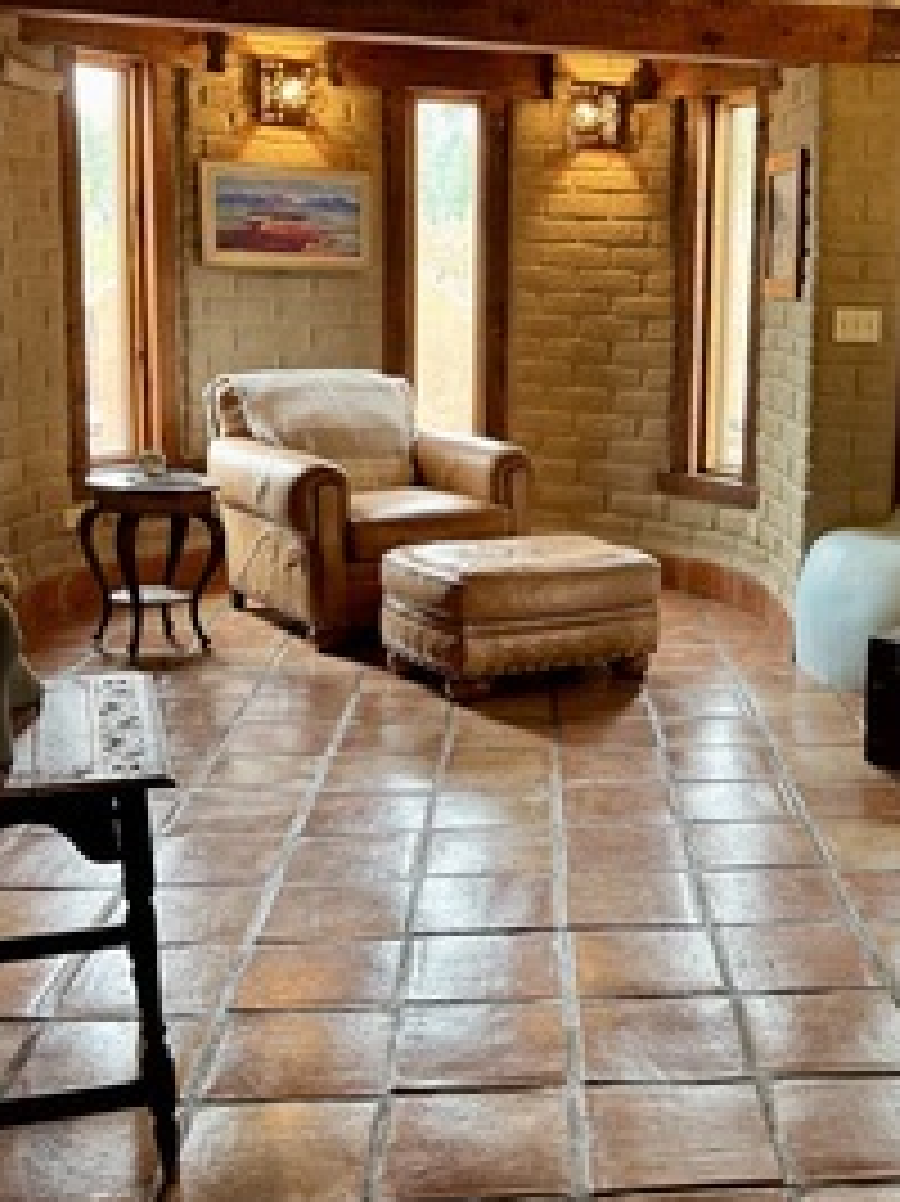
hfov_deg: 31.2
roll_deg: -1.9
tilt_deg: -9.7
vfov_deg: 42.0
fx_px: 1561
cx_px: 749
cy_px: 522
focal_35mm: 45
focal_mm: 6.76
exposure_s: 1/60
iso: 200
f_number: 1.78
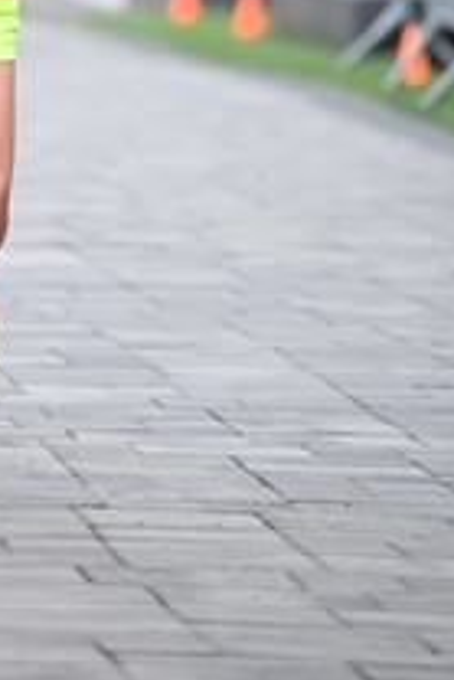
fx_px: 9971
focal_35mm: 528
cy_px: -193
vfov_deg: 3.9
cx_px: -15
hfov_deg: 2.6
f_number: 2.8
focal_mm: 200
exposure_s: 1/2000
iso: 640
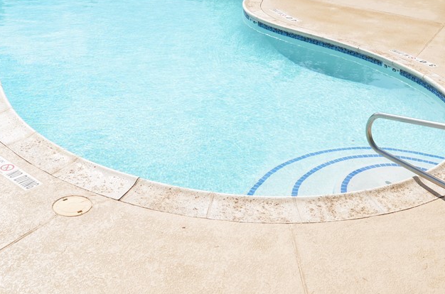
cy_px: 55
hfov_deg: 41.9
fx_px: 580
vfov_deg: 27.9
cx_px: 253
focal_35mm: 47
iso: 100
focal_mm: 18
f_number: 9
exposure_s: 1/320
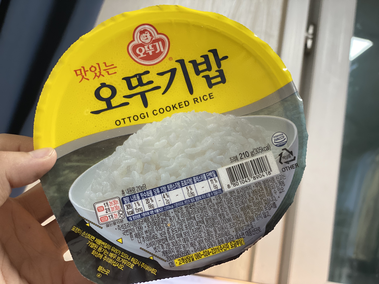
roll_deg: -9.5
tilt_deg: +12.9
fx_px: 569
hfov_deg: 36.8
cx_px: 190
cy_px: 142
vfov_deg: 28.0
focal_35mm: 52
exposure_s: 1/61
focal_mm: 6
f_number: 2
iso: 160
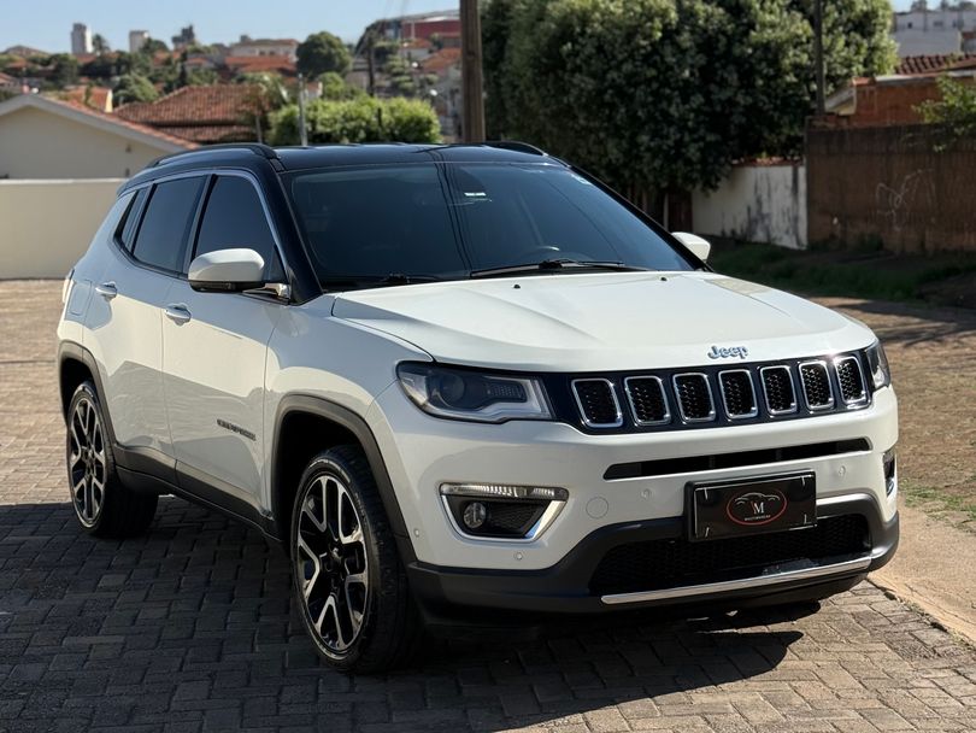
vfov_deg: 30.3
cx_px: 488
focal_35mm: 48
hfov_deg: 39.6
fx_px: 1354
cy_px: 366
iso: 64
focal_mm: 6.76
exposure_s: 1/5208
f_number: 1.78
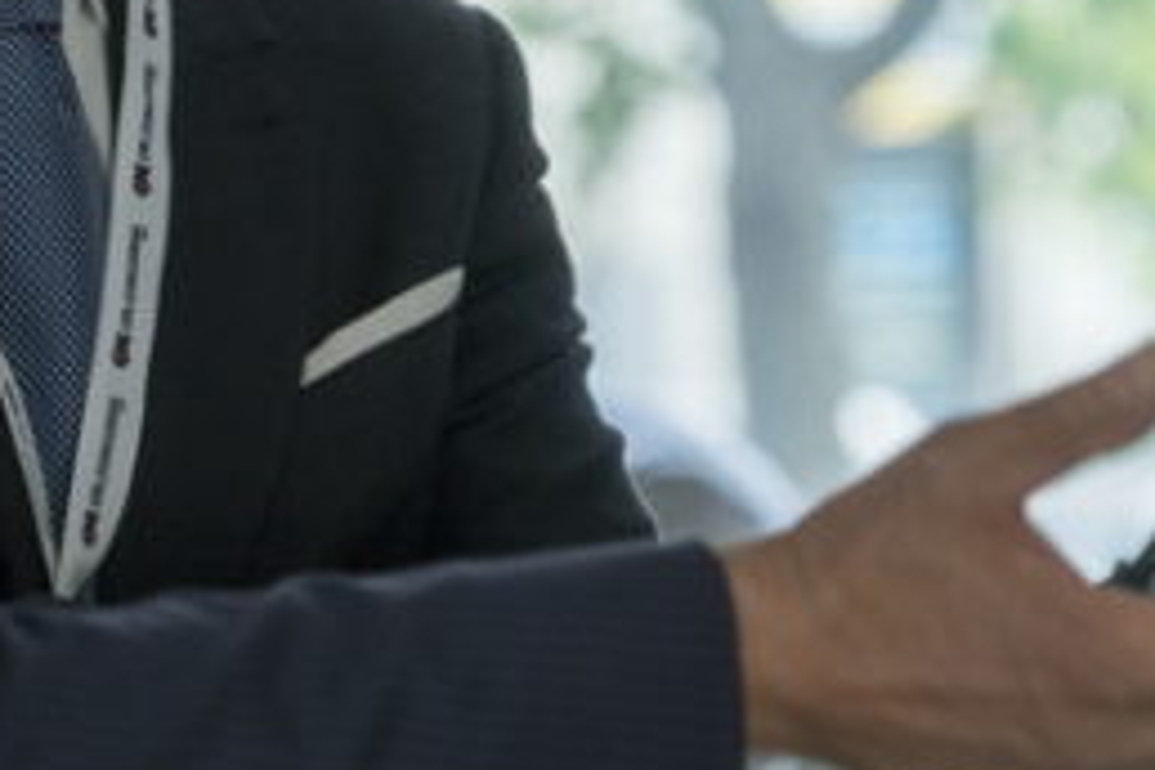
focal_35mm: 518
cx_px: 475
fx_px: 16618
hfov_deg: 4.0
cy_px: -201
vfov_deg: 2.7
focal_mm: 178
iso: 800
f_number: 7.1
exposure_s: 1/50
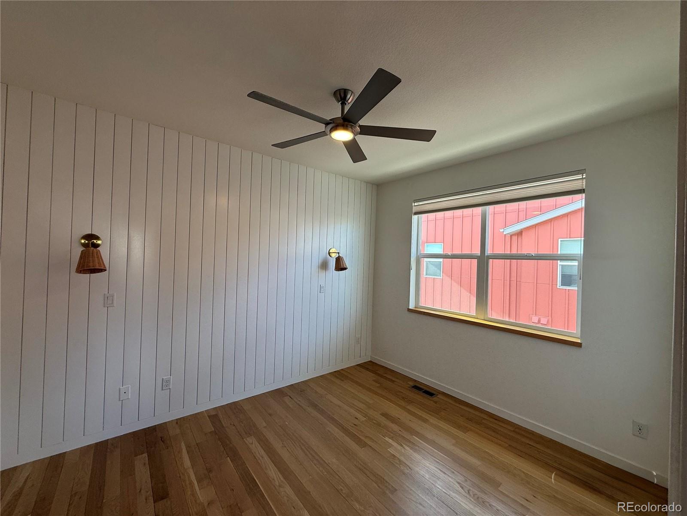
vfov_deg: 85.7
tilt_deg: +0.8
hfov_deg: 102.1
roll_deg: -2.8
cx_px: 344
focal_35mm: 14
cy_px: 258
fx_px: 278
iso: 50
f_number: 2.2
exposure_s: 1/99
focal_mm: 2.22
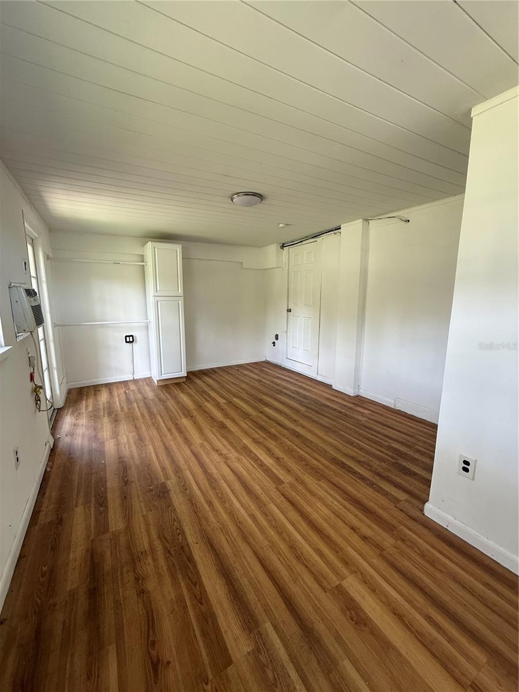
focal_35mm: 14
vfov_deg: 102.1
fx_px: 280
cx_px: 260
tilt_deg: -8.8
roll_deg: +0.5
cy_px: 346
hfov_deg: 85.7
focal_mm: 2.22
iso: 125
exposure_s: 1/99
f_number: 2.2
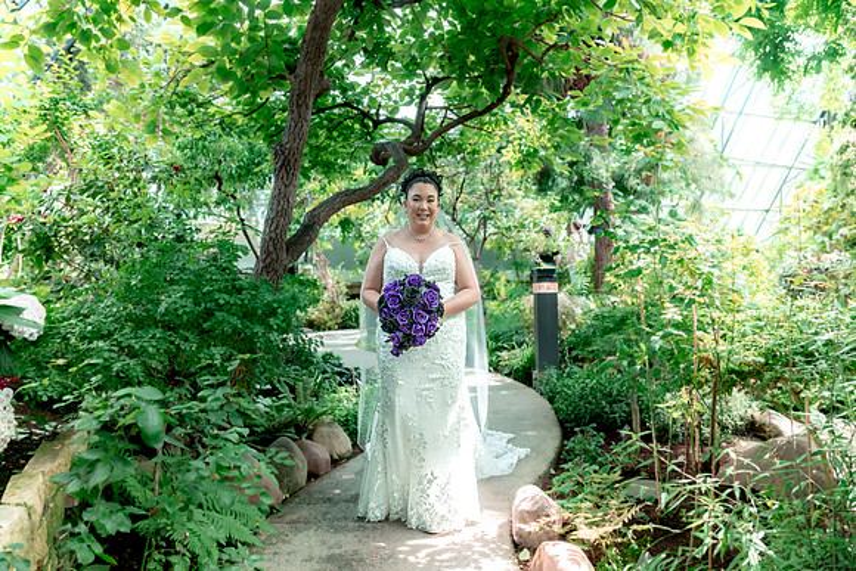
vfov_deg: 46.4
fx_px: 666
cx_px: 428
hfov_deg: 65.5
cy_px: 286
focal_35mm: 28
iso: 400
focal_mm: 28
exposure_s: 1/320
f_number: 3.2
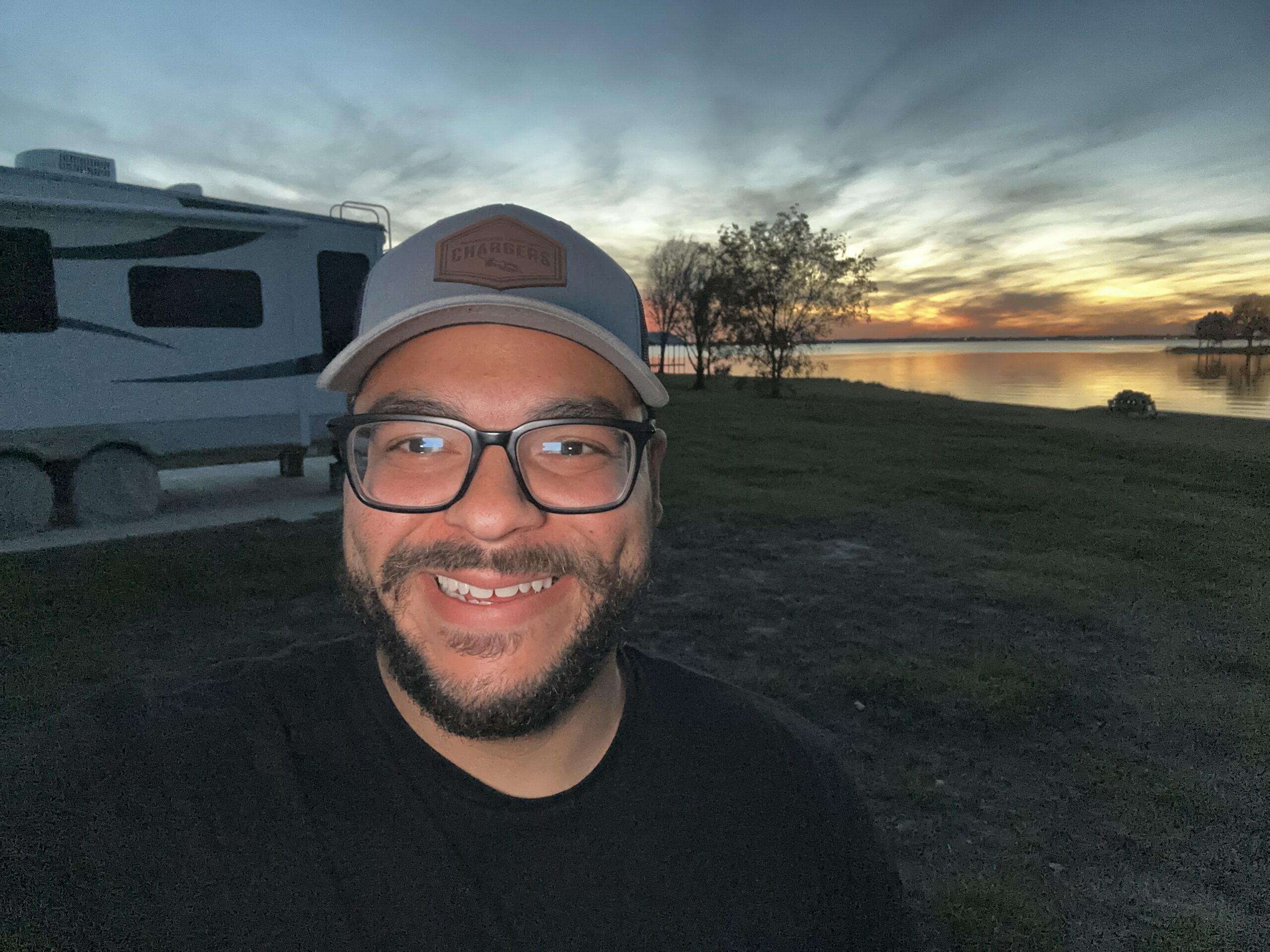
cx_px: 635
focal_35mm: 23
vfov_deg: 58.9
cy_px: 476
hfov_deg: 73.9
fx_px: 844
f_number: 1.9
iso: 500
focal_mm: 2.69
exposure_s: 1/30
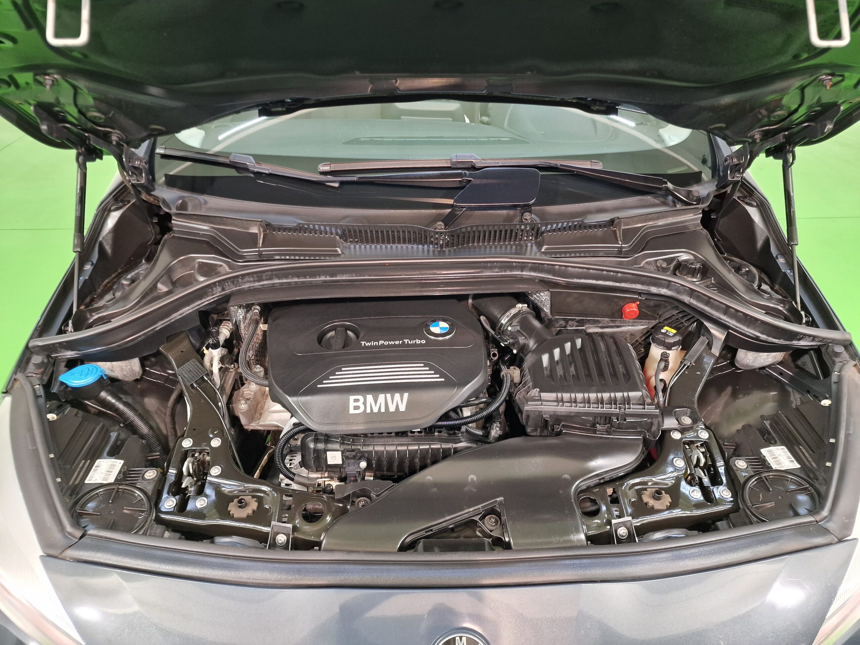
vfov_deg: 58.9
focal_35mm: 23
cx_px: 430
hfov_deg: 73.9
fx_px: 571
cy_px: 322
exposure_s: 1/33
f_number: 1.8
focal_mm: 6.4
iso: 320
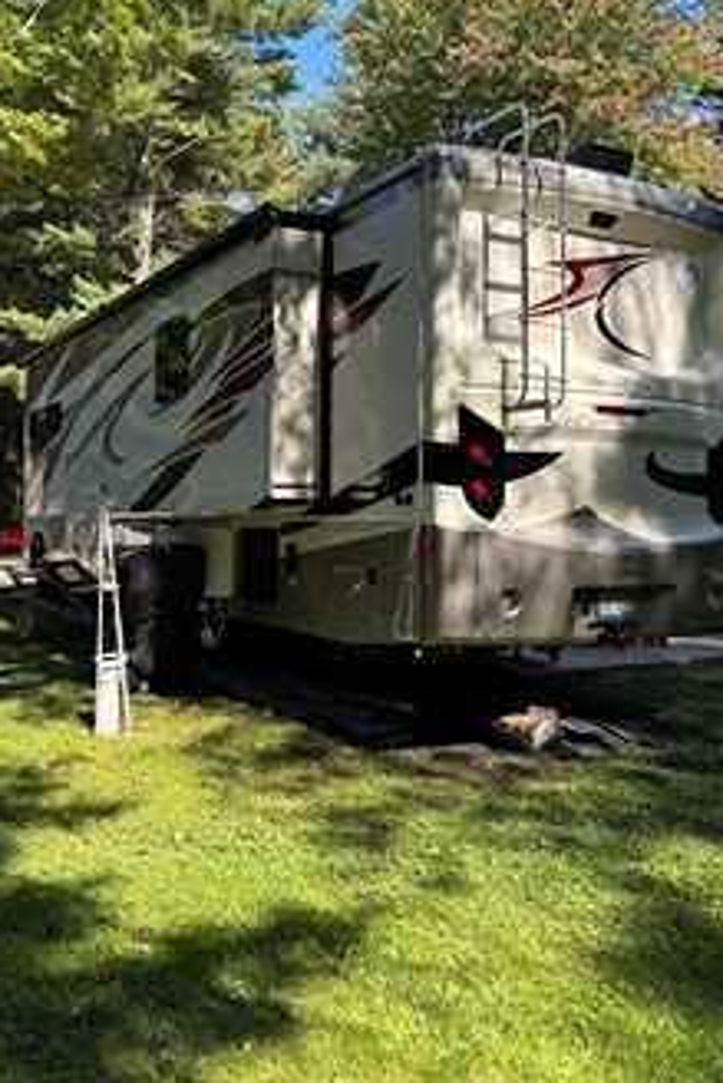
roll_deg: -0.2
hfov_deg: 39.8
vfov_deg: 56.7
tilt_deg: +5.5
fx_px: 993
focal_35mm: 33
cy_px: 426
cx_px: 274
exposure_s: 1/758
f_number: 1.6
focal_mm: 5.96
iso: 50
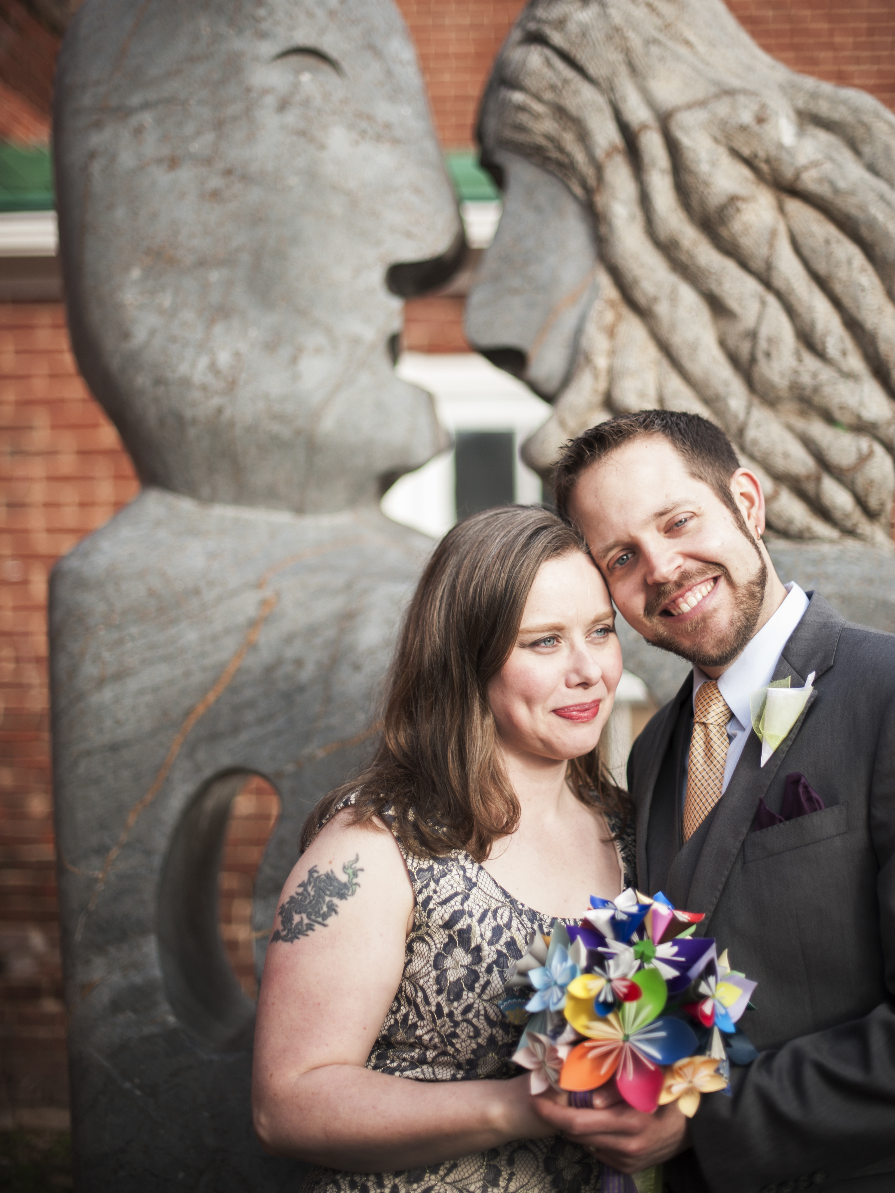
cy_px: 513
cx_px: 446
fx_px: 1896
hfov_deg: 26.6
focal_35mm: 55
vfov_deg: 34.9
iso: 125
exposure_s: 1/2000
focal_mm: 50
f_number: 1.4
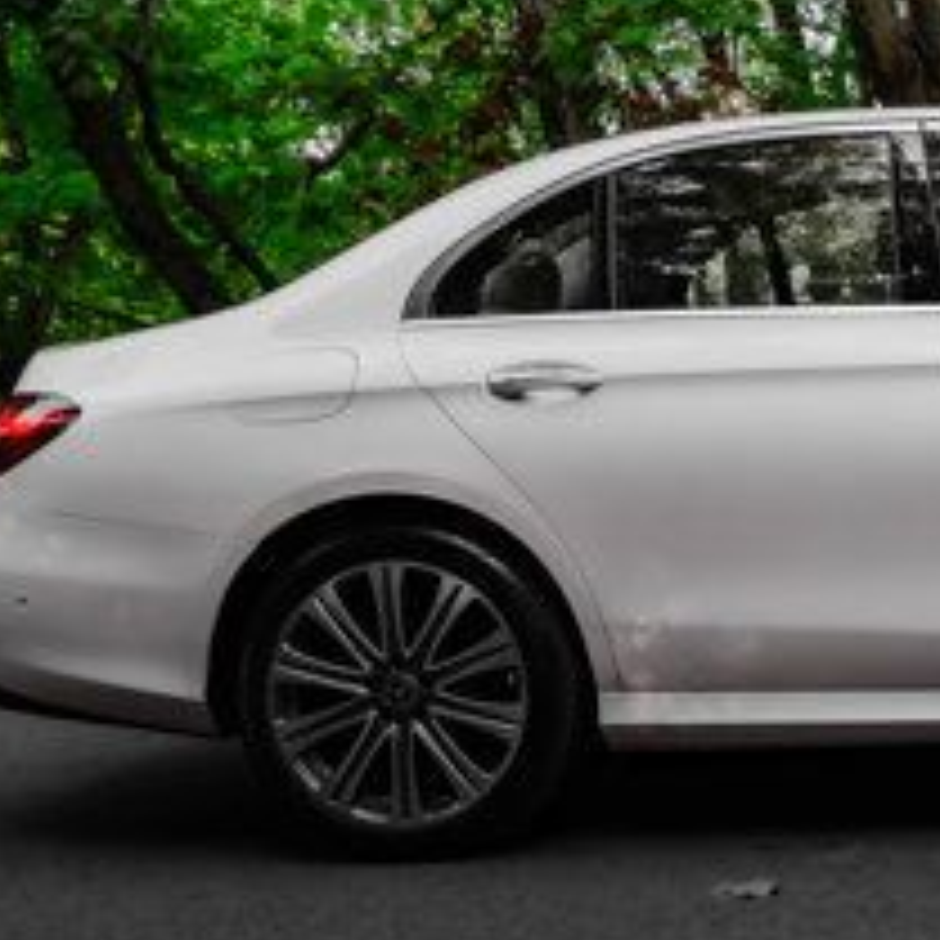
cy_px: 344
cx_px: 1106
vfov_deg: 25.3
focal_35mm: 68
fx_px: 2089
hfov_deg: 23.4
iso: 640
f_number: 6.3
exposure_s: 1/250
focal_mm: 26
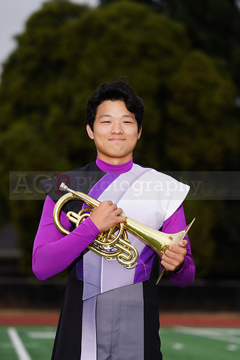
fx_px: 1919
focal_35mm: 192
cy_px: 180
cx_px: 120
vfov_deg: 10.7
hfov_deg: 7.2
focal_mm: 192
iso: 200
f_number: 5.6
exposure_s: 1/160
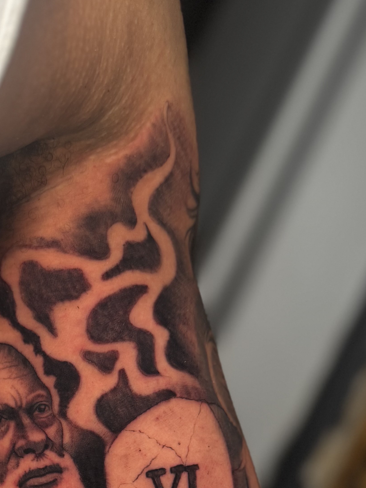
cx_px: 48
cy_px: 579
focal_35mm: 63
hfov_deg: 22.8
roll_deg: -25.0
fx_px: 888
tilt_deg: -6.0
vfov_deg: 27.3
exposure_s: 1/121
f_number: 1.78
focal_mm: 6.76
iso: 200
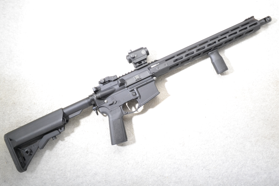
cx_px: 140
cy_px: 93
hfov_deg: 57.2
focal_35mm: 33
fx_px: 256
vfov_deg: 40.0
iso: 3200
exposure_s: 1/160
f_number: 20
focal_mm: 22
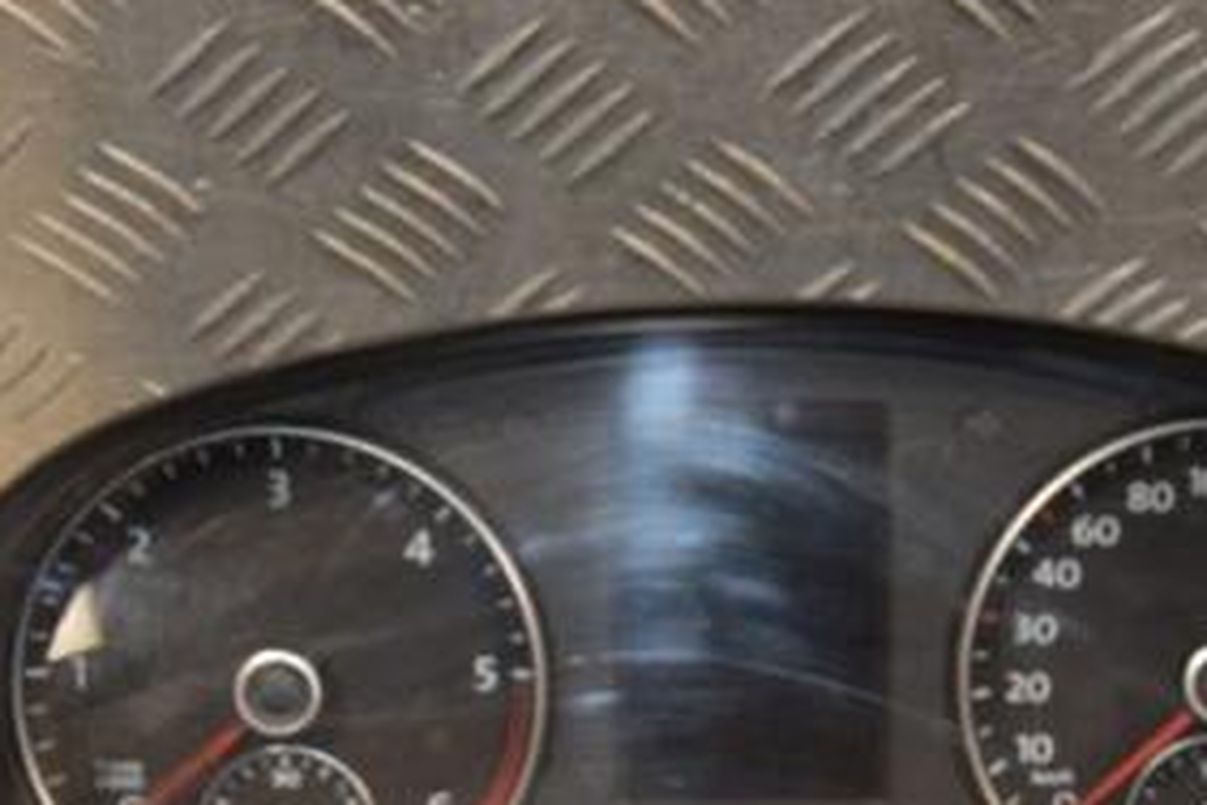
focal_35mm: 102
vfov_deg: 13.4
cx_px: 796
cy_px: 651
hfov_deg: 20.0
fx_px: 3420
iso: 800
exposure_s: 1/200
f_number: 5
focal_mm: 32
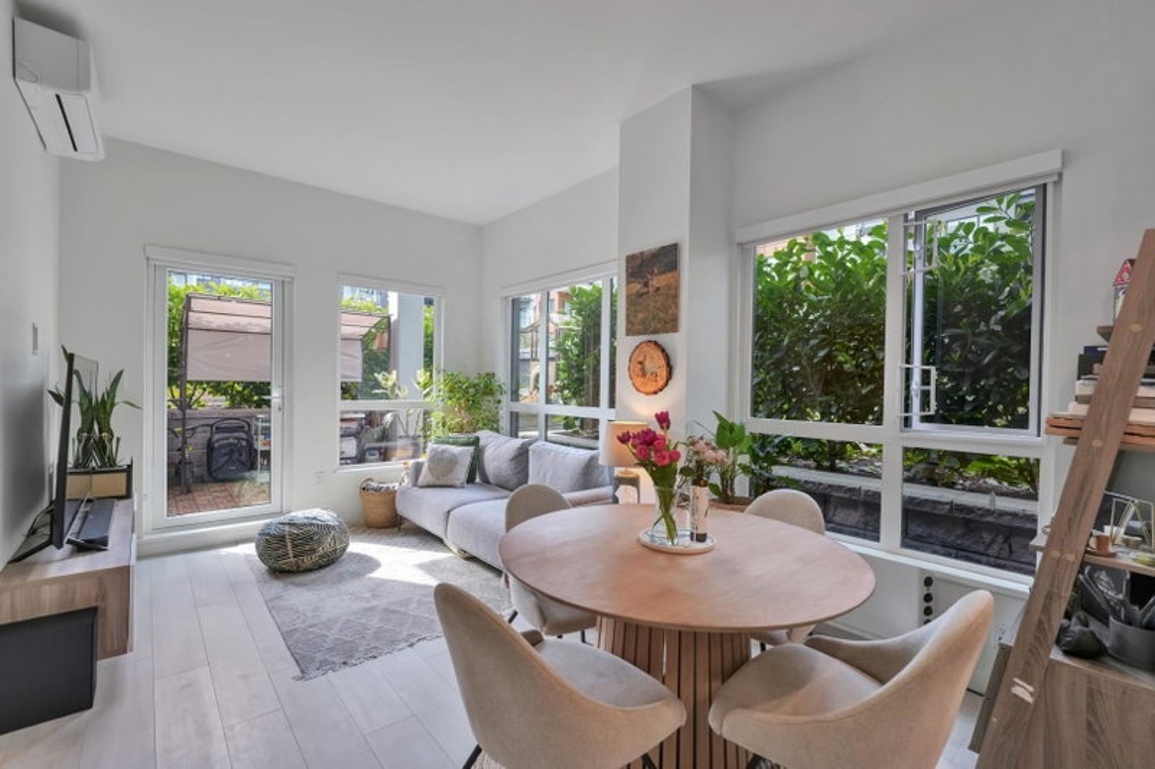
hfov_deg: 97.1
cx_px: 578
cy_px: 384
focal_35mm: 16
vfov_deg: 74.1
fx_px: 510
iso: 400
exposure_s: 1/250
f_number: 3.2
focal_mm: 15.9
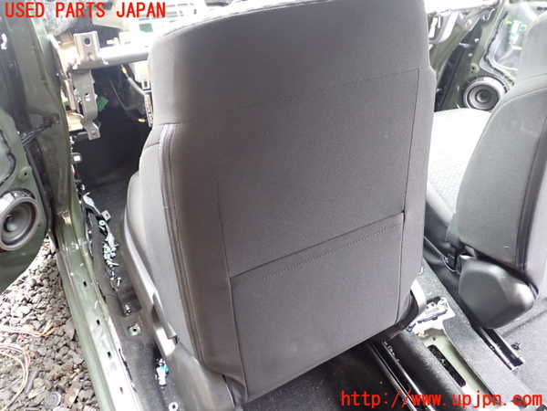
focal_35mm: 30
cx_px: 274
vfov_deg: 46.8
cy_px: 206
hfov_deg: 60.0
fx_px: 474
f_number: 2.3
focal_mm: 5.4
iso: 640
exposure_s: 1/30
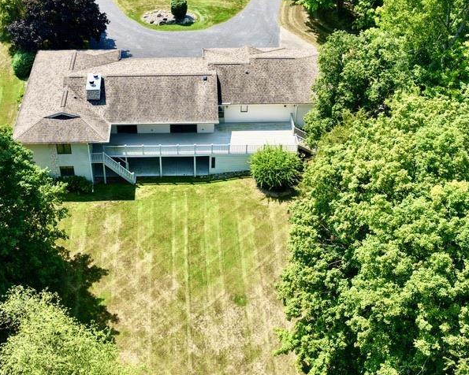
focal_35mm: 48
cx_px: 193
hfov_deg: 38.7
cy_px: 132
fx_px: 666
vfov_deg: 31.3
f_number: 2.8
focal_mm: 14.45
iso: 100
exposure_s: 1/400
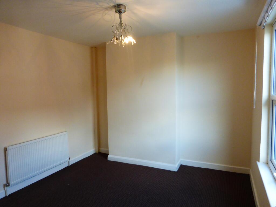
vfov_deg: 56.8
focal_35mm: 24
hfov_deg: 71.6
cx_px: 138
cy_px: 104
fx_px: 191
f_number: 3.3
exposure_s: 1/60
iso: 250
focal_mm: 4.3
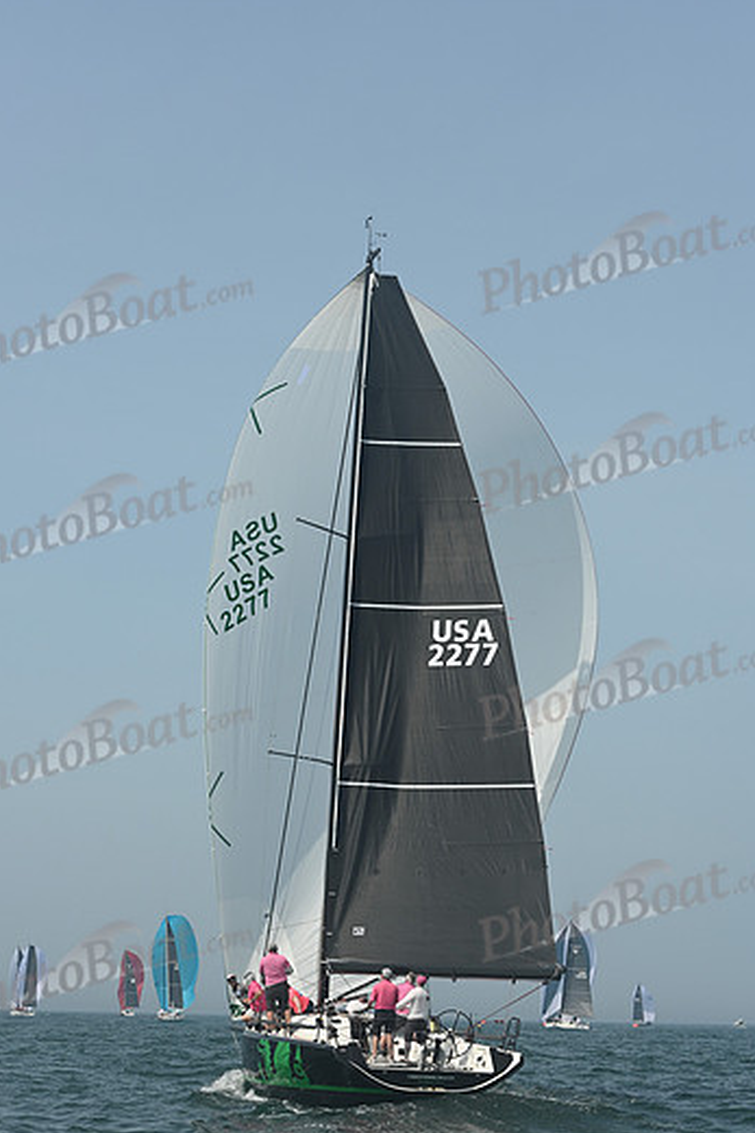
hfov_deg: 17.5
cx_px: 367
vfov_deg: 26.0
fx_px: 2455
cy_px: 602
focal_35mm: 78
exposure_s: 1/1250
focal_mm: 70
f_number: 8
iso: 320
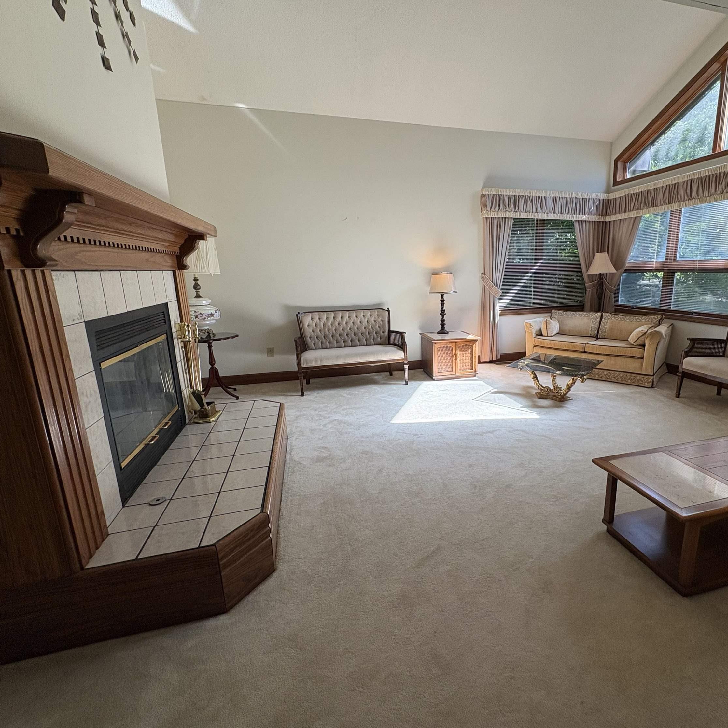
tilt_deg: -11.6
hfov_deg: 83.1
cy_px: 358
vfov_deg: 84.0
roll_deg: +1.3
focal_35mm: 17
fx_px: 404
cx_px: 433
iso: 80
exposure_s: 1/129
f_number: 2.2
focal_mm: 2.22
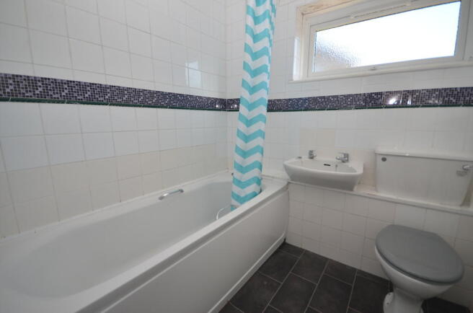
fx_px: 197
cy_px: 156
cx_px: 236
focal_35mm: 15
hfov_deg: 100.5
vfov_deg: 77.0
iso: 100
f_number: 4
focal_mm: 10
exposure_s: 1/60
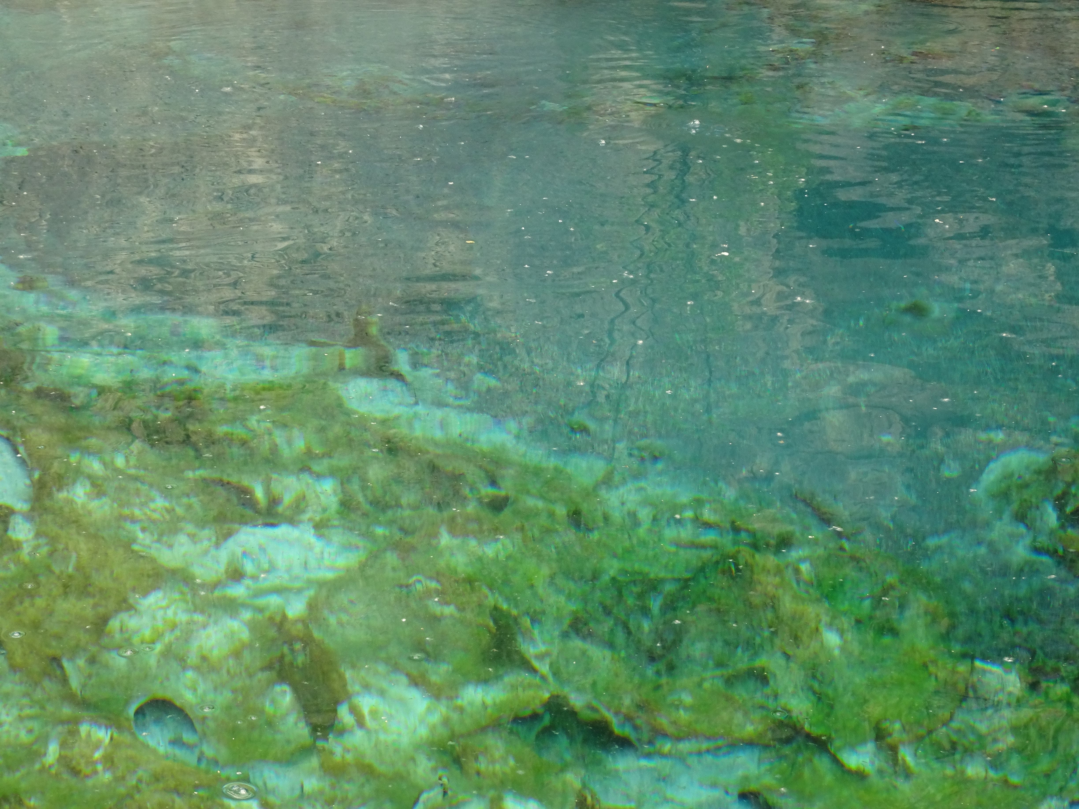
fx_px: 2743
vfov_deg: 16.8
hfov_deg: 22.3
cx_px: 540
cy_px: 404
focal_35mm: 88
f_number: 5
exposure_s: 1/100
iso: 160
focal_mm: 14.99
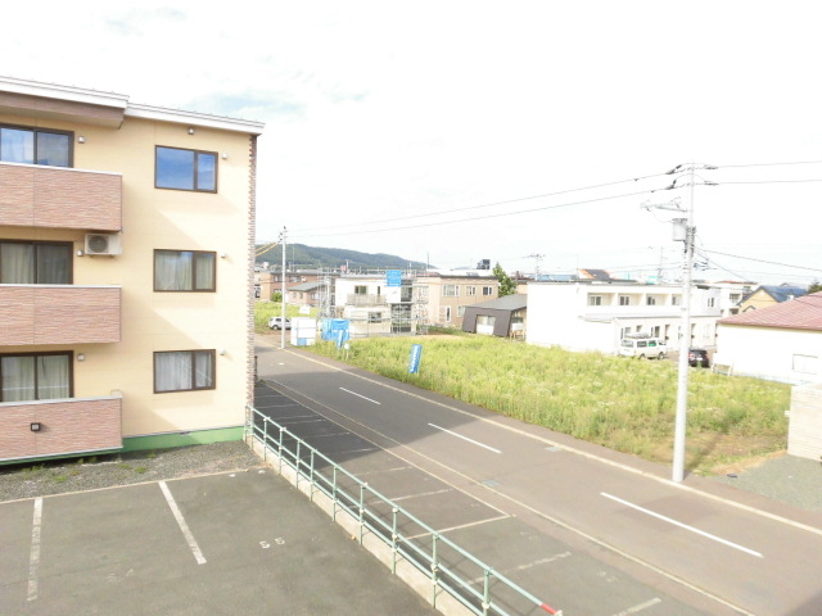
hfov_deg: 71.6
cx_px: 411
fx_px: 570
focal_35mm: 24
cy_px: 308
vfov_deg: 56.8
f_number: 3.1
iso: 100
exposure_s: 1/640
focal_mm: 4.3
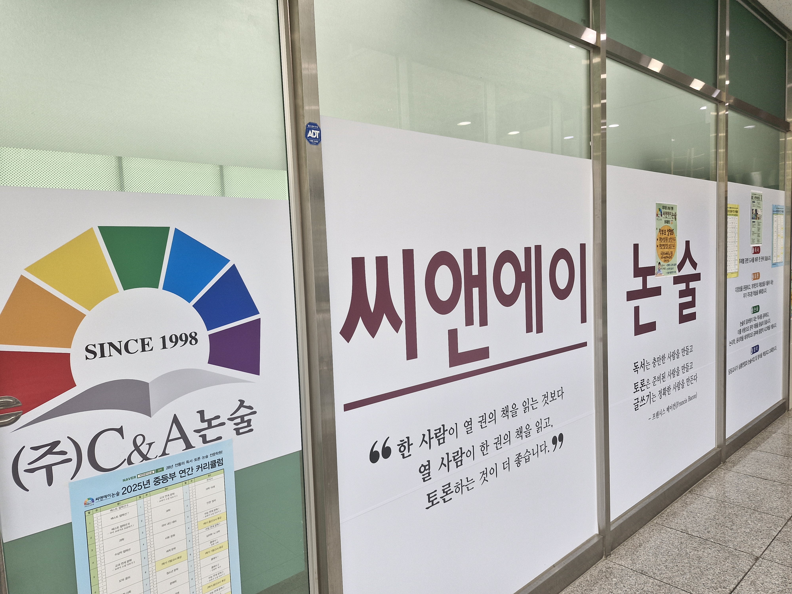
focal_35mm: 23
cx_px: 396
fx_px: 526
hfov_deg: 73.9
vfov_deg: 58.9
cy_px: 297
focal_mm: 5.54
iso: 50
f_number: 1.8
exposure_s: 1/120
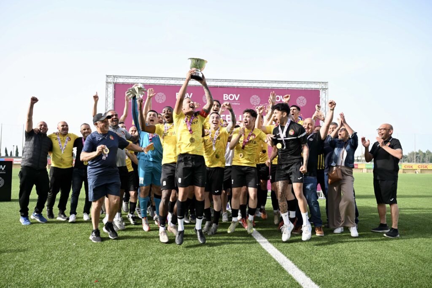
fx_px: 366
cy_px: 144
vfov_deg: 43.0
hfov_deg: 61.1
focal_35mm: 30
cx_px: 216
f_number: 6.3
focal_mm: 30.5
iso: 250
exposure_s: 1/320
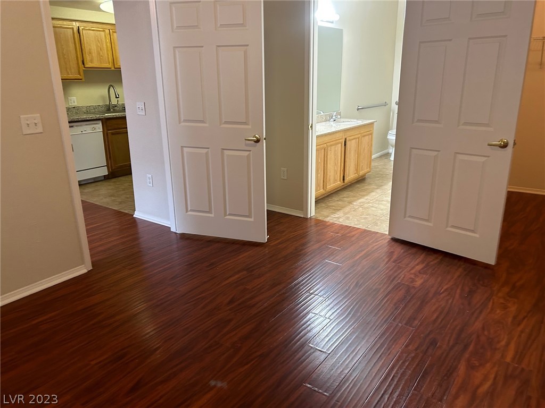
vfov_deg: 53.1
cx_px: 272
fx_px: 409
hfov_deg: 67.3
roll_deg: +0.8
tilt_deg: -17.3
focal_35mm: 26
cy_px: 204
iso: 200
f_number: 1.5
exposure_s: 1/60
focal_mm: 5.7
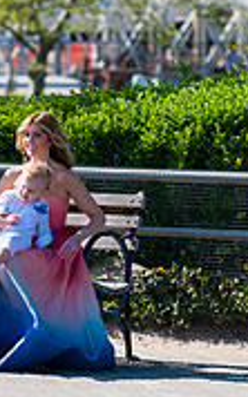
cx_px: 133
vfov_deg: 7.2
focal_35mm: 289
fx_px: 3130
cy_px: -25
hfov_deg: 4.5
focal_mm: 112
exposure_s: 1/2500
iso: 200
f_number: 3.2
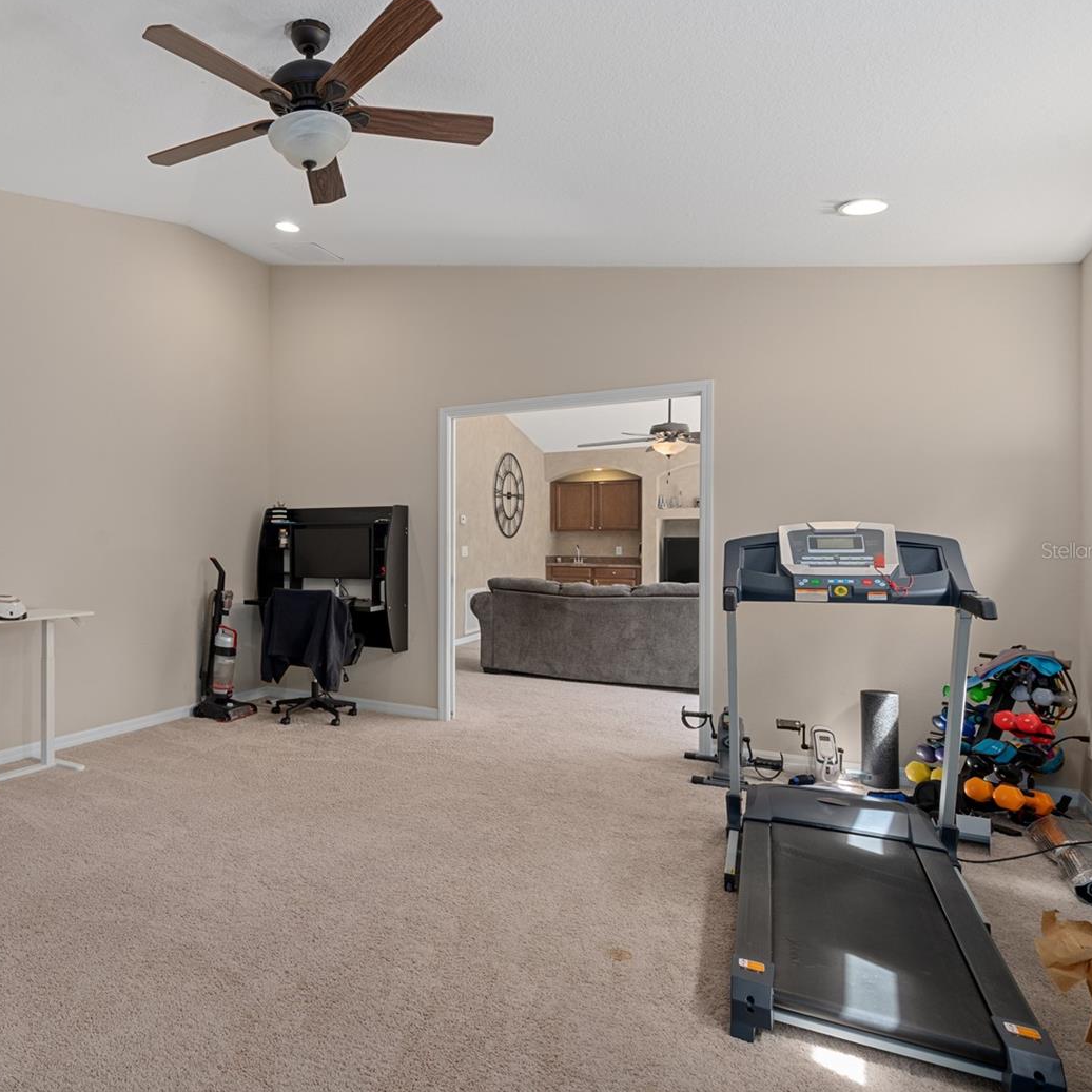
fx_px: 749
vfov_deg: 72.1
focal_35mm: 21
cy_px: 550
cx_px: 292
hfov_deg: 68.2
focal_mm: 16
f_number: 9
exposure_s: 1/5
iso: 320
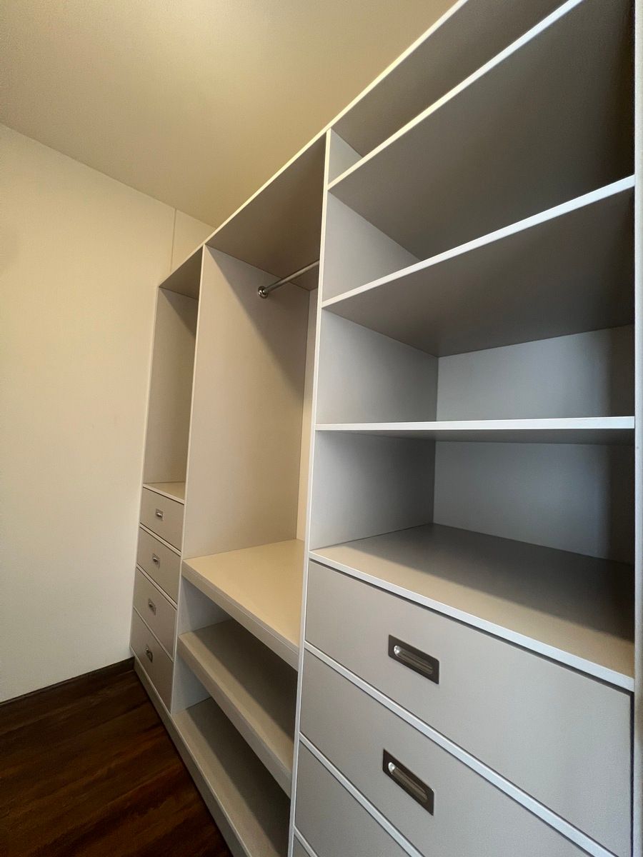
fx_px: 322
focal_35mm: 13
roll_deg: -2.9
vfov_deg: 106.2
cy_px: 428
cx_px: 322
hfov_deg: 89.9
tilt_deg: +2.5
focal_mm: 1.57
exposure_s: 1/60
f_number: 1.8
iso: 320
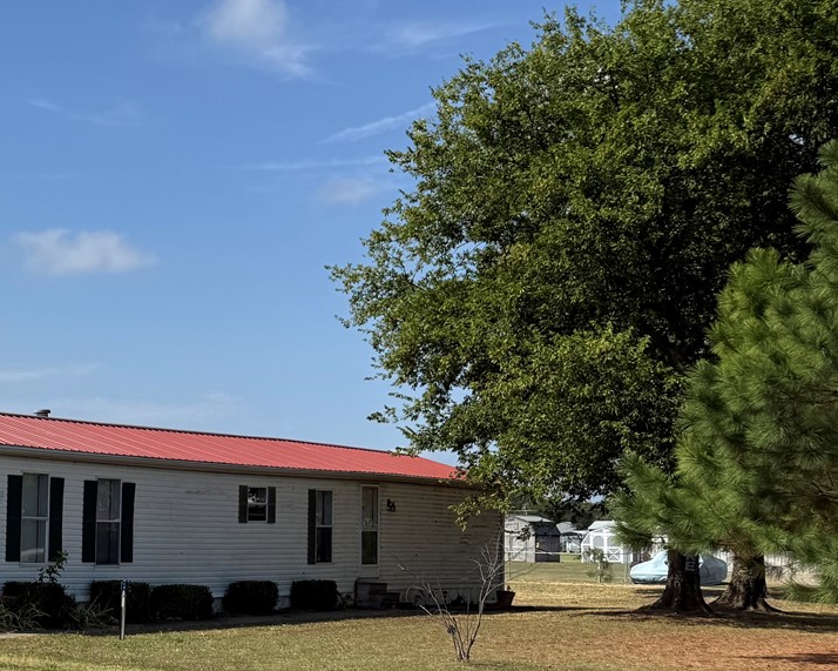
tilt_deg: +1.6
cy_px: 471
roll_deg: -1.1
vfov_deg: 24.0
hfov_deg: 25.4
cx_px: -283
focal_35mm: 63
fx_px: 1562
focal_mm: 6.76
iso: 80
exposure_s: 1/6711
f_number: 1.78
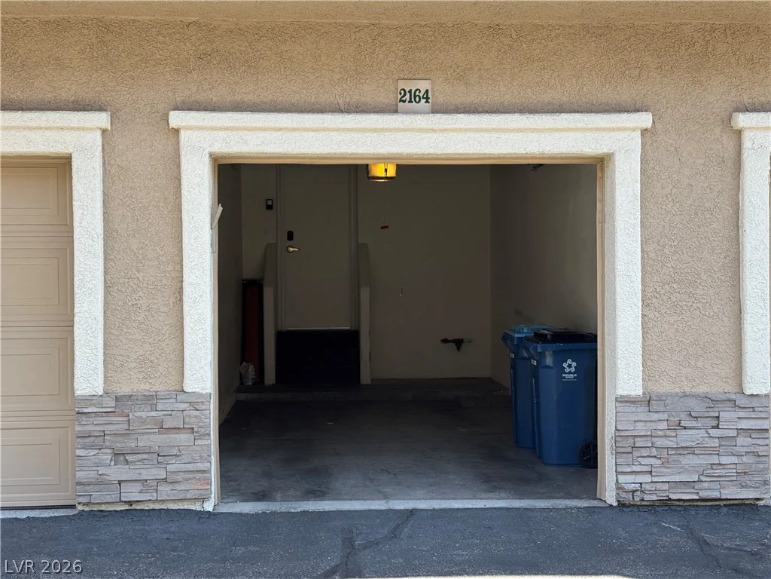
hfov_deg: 39.7
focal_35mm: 48
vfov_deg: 30.3
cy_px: 290
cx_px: 386
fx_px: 1069
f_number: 1.78
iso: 64
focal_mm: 6.76
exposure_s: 1/633
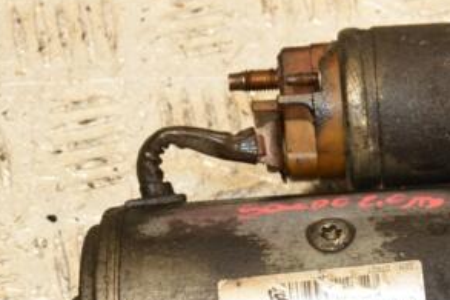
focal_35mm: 129
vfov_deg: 10.6
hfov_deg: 15.6
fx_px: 1612
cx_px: 450
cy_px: 212
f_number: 7.1
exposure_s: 1/200
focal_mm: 42
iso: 800
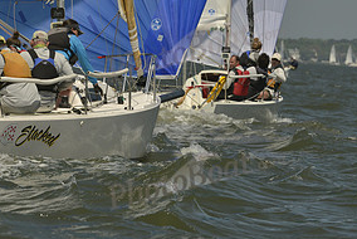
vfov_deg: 2.4
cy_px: 2
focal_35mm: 571
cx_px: 44
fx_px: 5668
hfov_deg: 3.6
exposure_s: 1/1250
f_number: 13
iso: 280
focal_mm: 280
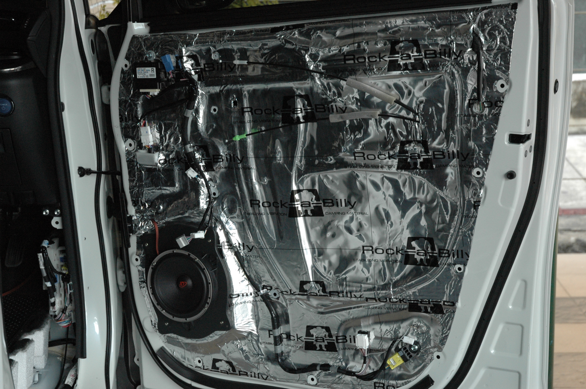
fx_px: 1073
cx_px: 293
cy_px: 194
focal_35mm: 66
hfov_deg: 30.5
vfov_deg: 20.6
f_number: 4.5
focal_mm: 44
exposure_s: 1/200
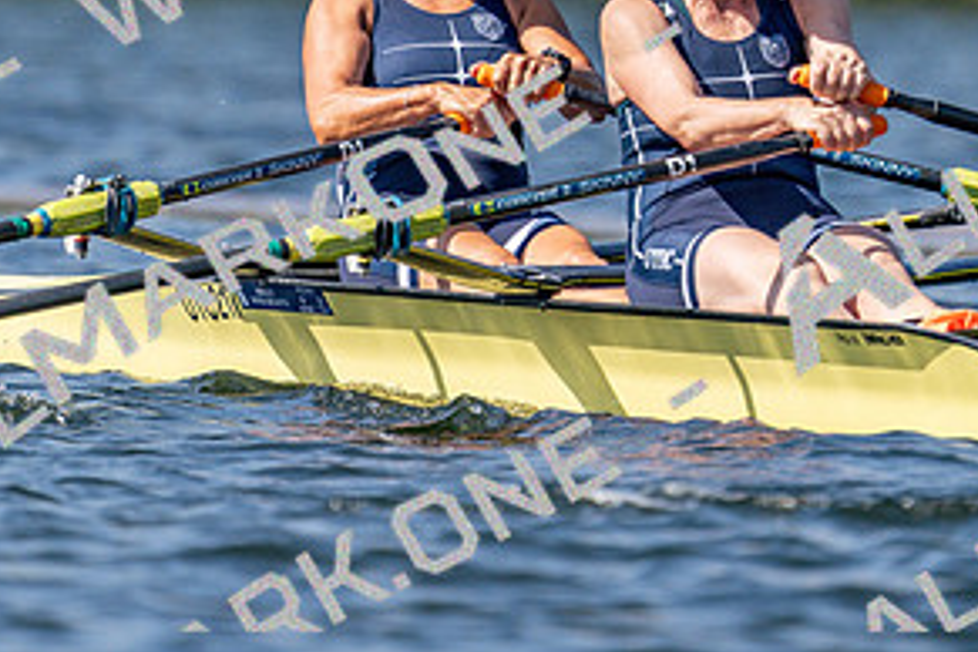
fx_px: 32462
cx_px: 491
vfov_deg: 1.2
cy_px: 55
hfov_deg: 1.7
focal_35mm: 1195
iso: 320
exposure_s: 1/2000
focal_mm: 600
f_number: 6.3
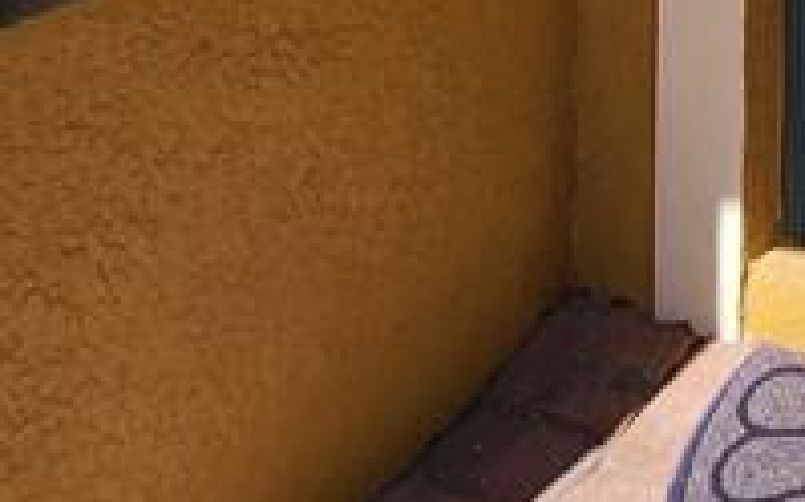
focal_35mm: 71
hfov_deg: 26.5
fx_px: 1556
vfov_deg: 13.1
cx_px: 902
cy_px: -753
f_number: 2.2
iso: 50
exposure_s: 1/973
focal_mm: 2.2
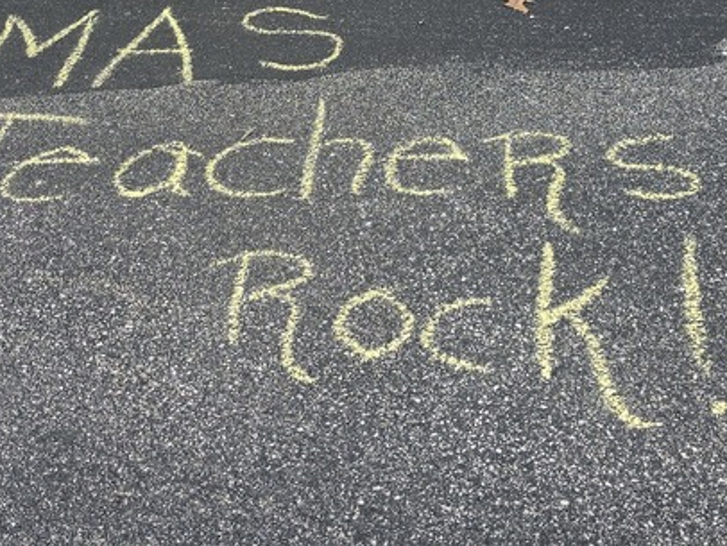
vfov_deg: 24.8
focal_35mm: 58
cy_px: 106
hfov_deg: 33.0
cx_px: 267
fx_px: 1219
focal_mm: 6.3
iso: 16
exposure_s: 1/180
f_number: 1.7
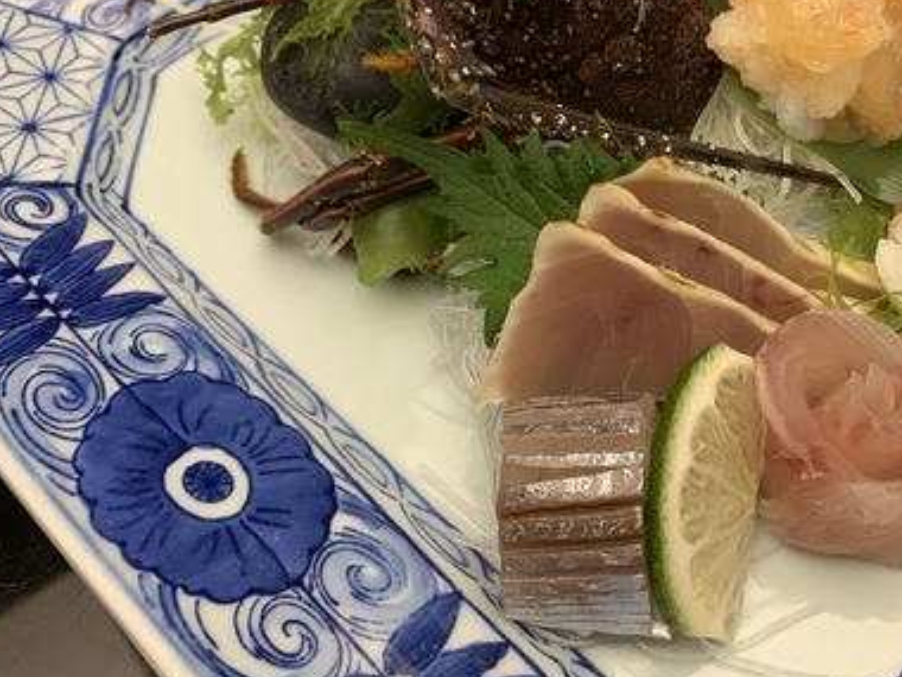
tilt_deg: -50.6
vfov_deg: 34.3
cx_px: 684
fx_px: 1068
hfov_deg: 44.2
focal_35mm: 41
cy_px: 159
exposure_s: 1/50
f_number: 1.8
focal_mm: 4.25
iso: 100
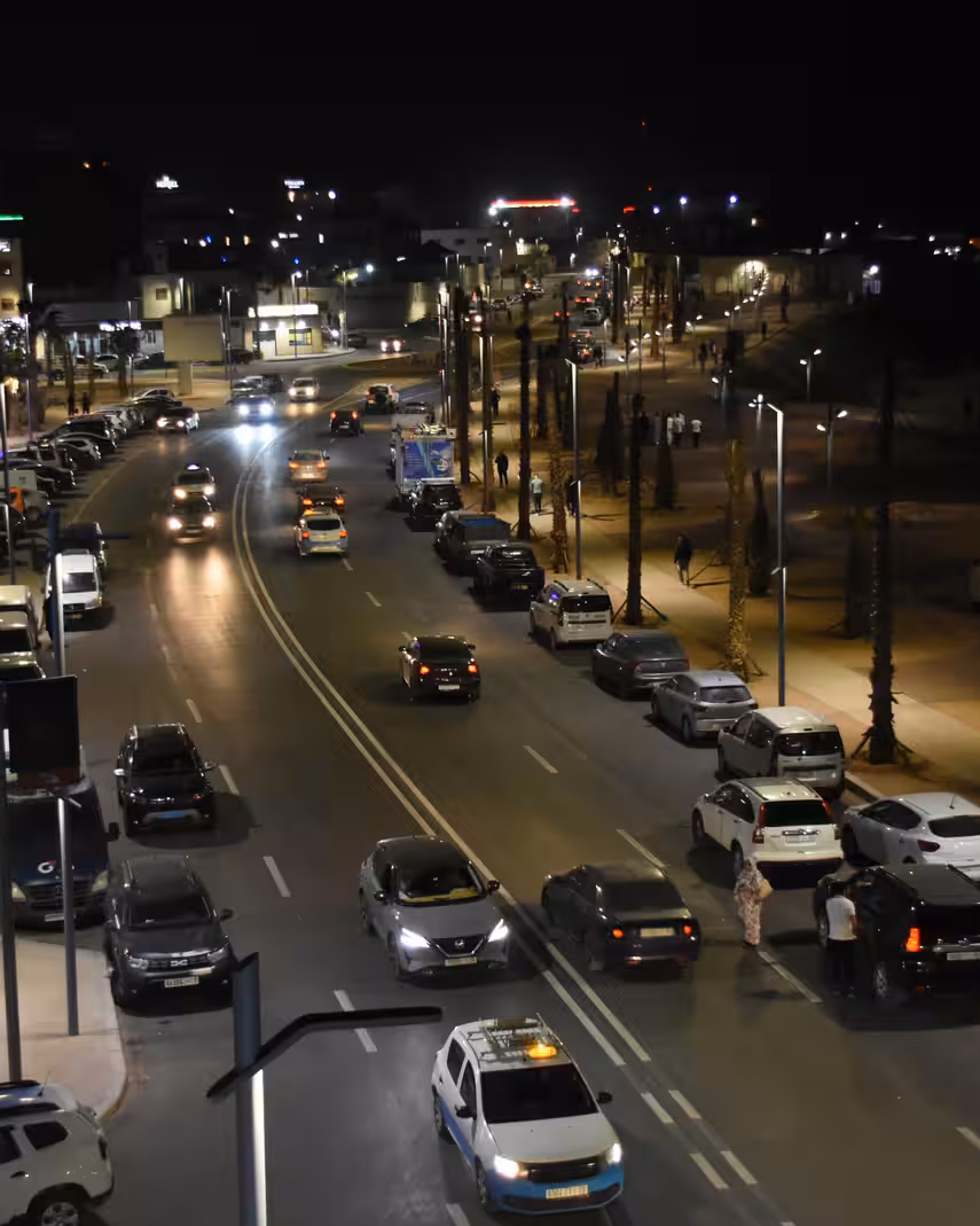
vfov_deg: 29.6
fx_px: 2321
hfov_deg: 23.8
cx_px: 452
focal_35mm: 64
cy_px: 608
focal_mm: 30
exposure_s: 1/80
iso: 2500
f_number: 4.5
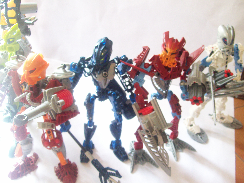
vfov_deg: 39.7
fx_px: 254
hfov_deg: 51.4
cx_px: 122
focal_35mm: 36
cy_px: 92
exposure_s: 1/23.3
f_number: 2.7
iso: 160
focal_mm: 6
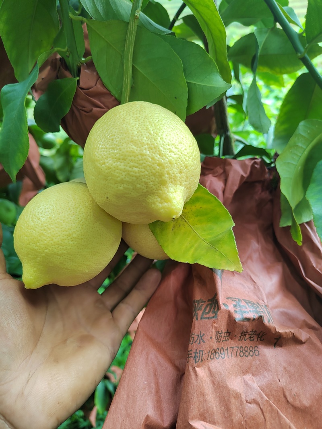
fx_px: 285
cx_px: 161
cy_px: 214
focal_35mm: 23
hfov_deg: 58.9
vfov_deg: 73.9
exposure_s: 1/100
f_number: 1.9
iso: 157
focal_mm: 5.52
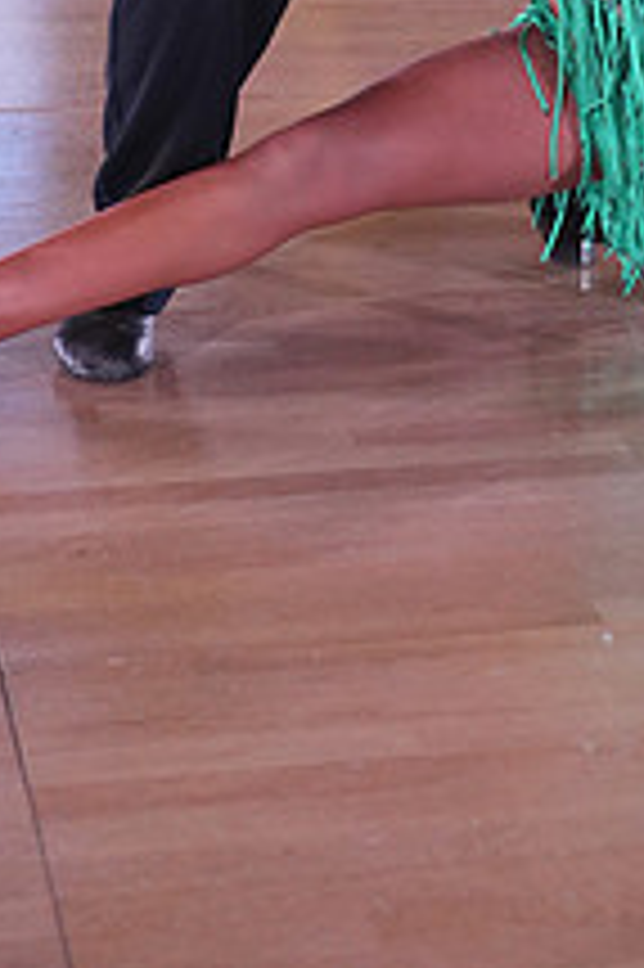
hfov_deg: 10.0
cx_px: 691
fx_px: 3628
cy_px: -324
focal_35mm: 135
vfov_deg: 14.5
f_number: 4
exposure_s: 1/500
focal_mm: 50
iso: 2500
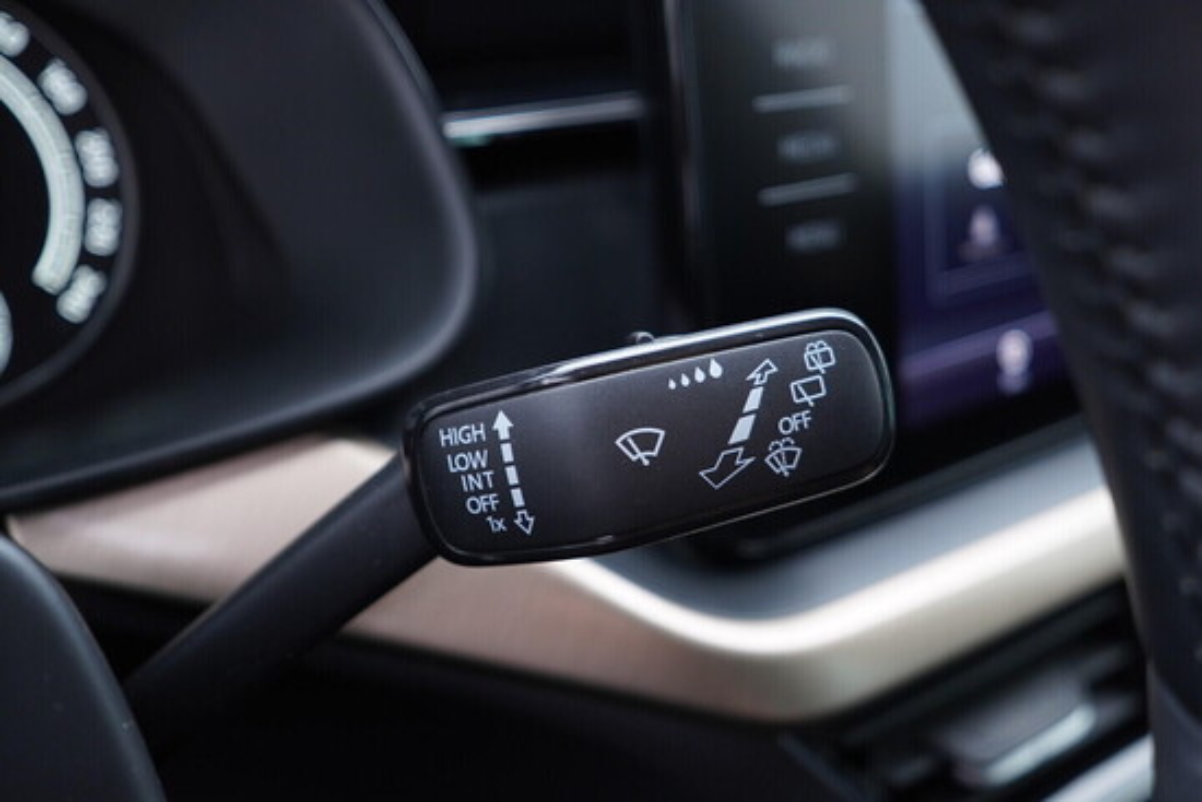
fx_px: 1202
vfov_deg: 36.9
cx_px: 601
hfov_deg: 53.1
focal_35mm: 36
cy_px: 401
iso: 320
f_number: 2.8
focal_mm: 24
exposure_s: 1/40
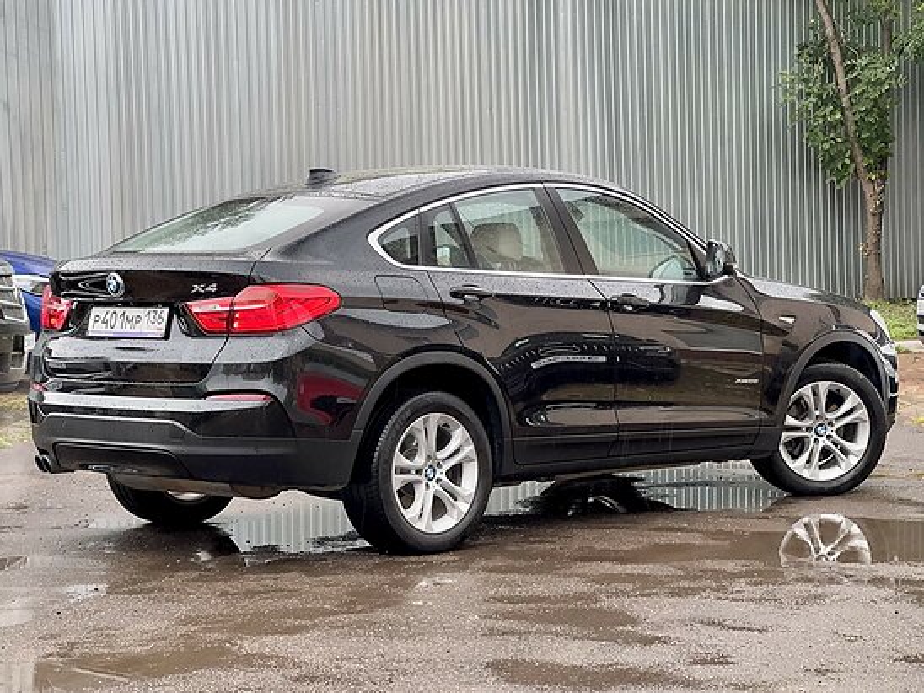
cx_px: 462
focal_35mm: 77
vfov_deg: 19.1
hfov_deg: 25.3
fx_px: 2055
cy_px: 346
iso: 80
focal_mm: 9
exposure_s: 1/99
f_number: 2.8
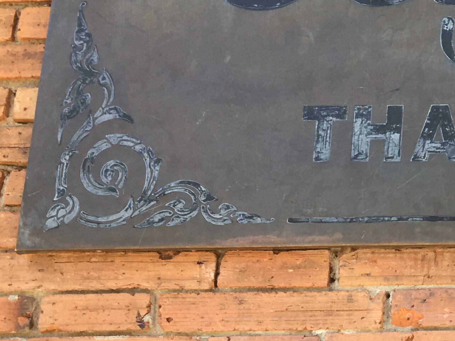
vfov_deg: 15.9
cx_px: 631
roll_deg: +0.1
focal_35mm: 91
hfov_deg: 19.4
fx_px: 1196
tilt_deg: +17.2
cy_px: -5
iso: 25
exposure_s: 1/180
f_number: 2.2
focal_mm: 4.15
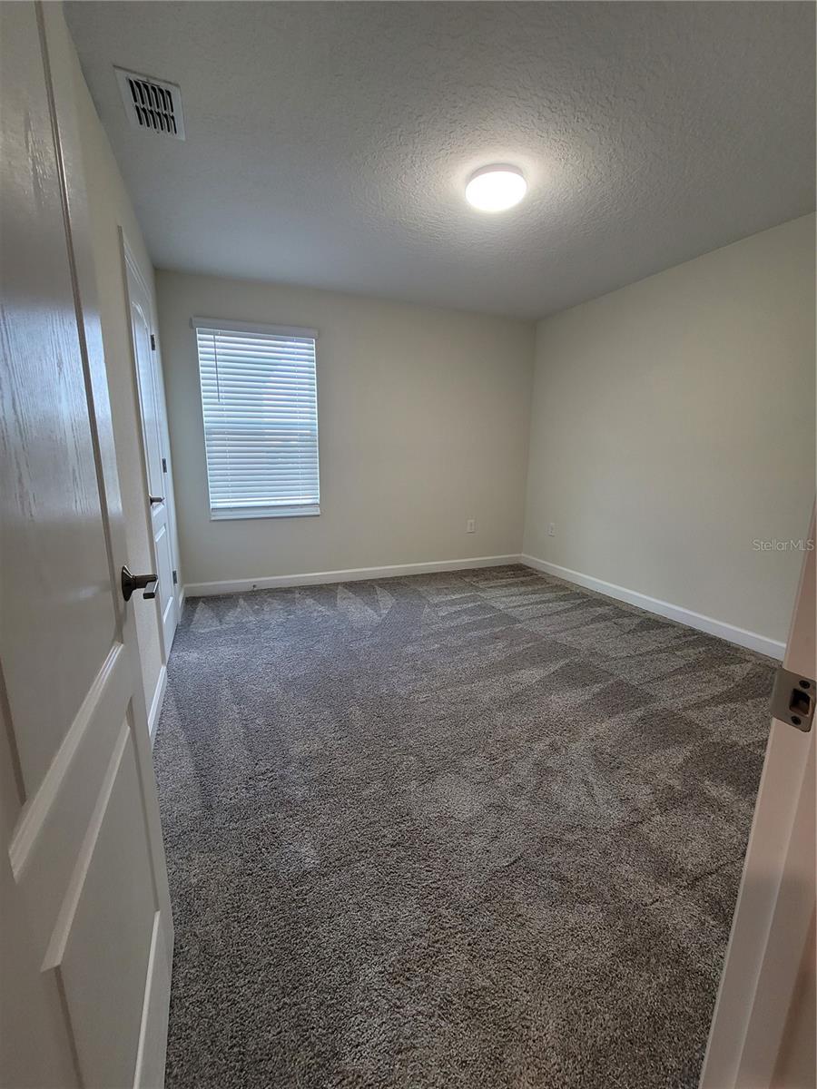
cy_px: 544
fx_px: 409
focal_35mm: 13
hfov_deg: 89.9
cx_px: 408
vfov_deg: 106.2
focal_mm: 2.2
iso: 160
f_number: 2.2
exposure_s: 1/60
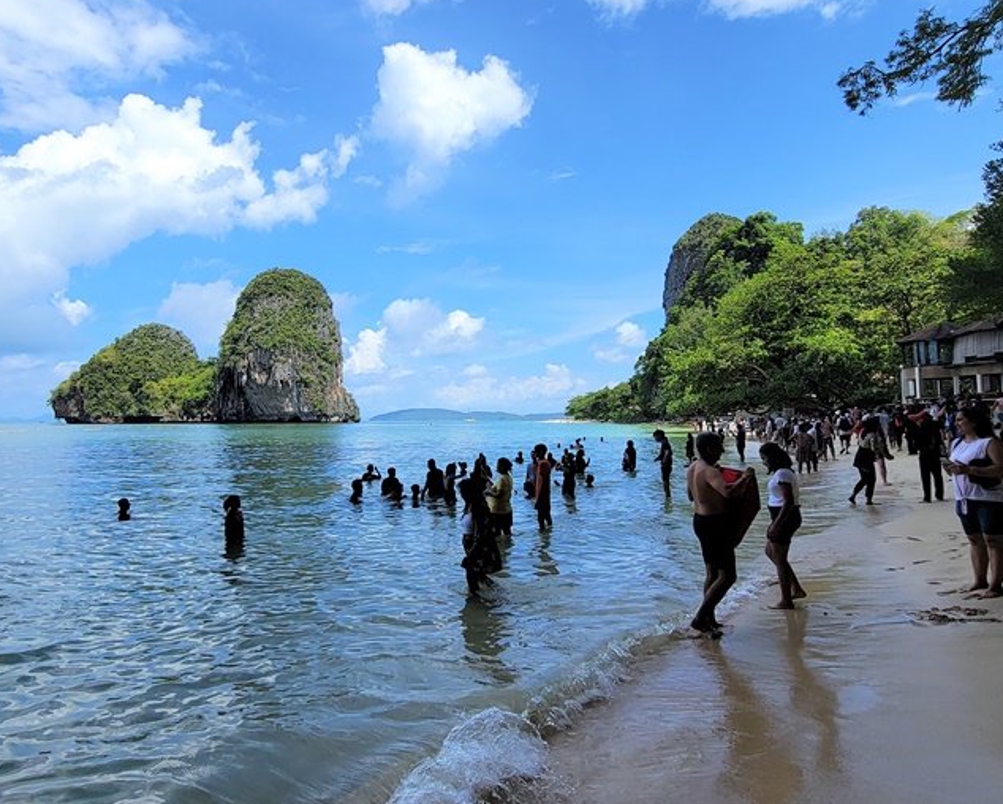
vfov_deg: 68.0
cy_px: 369
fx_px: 594
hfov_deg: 80.0
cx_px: 440
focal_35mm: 20
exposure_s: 1/1849
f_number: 2.2
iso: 50
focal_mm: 2.2
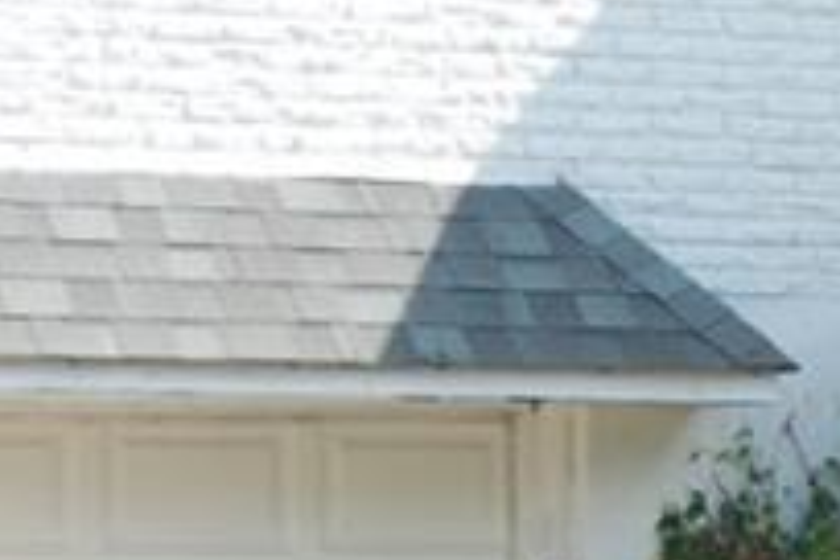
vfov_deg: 5.7
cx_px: 943
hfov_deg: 8.4
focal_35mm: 243
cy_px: 443
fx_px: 5670
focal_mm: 22
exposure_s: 1/200
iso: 100
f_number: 7.1
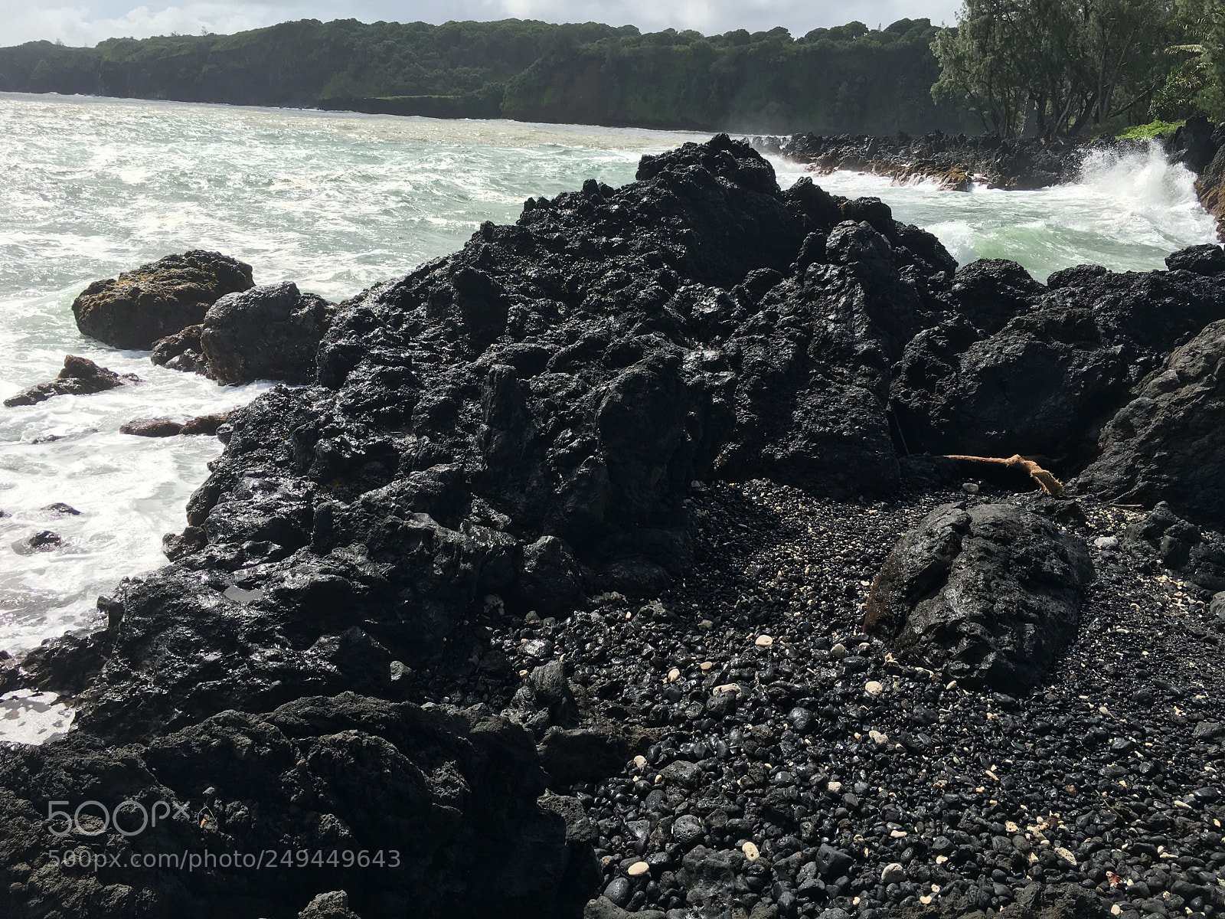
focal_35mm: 29
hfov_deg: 61.7
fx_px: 1026
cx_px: 612
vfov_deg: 48.2
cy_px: 460
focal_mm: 4.15
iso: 25
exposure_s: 1/1451
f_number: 2.2
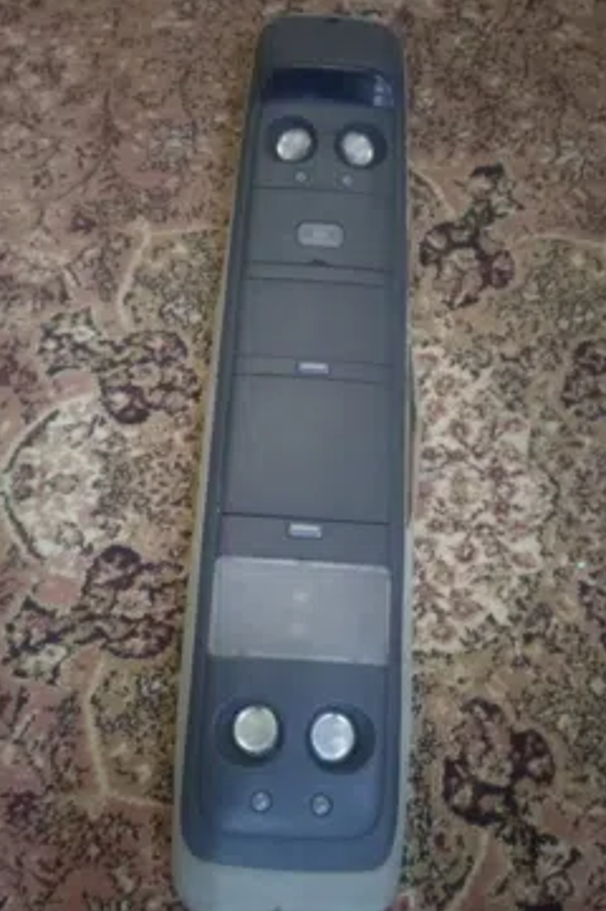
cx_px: 288
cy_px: 482
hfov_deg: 43.5
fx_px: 759
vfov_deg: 61.9
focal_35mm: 30
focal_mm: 3.82
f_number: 2.2
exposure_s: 1/17
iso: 2000
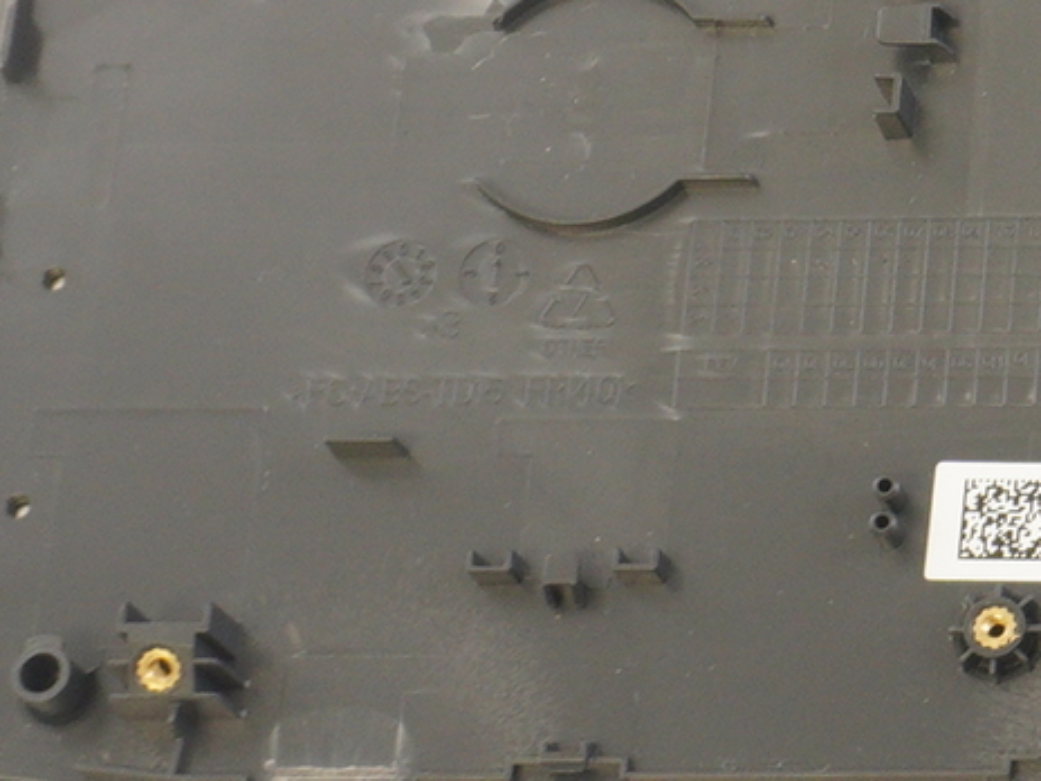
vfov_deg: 8.1
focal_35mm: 179
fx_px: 5371
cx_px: 2015
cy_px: -478
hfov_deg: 10.3
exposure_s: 1/13
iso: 400
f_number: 5.6
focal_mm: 23
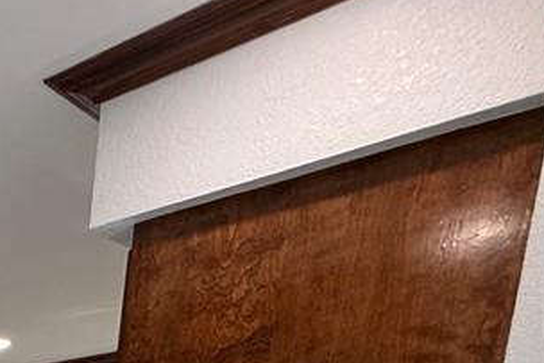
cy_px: 667
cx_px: -361
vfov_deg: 19.7
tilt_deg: -11.0
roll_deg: +0.2
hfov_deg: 24.7
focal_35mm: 49
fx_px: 741
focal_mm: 2.22
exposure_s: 1/99
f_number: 2.2
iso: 125
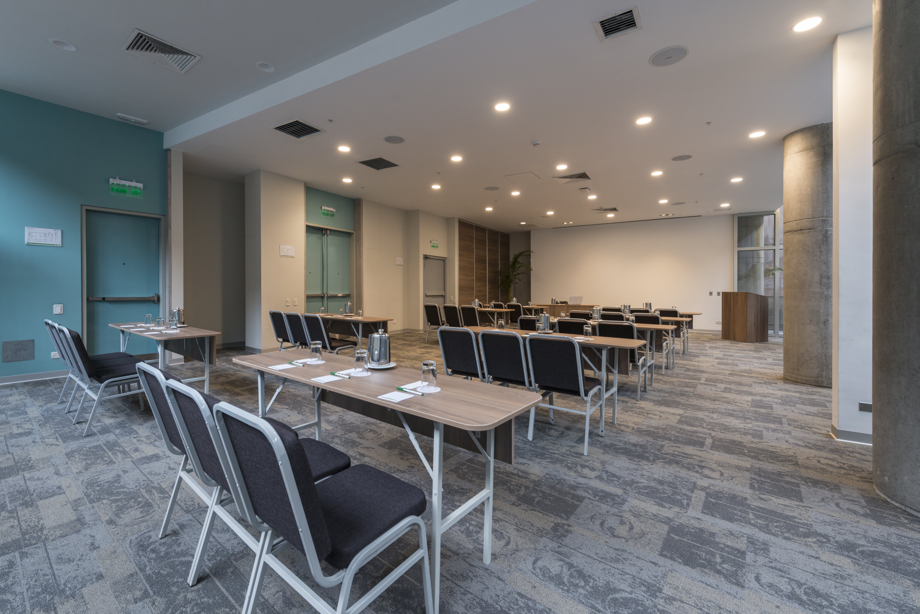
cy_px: 307
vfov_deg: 77.4
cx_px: 460
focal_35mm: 15
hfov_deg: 100.4
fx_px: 383
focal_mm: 15
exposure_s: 1/20
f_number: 10
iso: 500
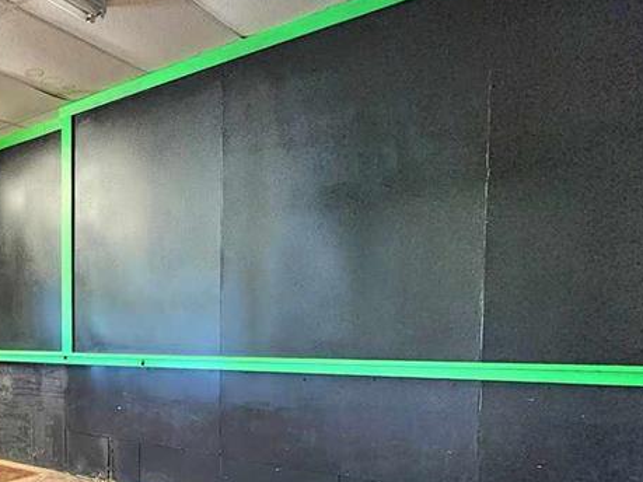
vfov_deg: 46.6
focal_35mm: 29
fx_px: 539
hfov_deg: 50.1
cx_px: 1
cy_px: 359
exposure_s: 1/30
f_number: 2.2
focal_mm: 2.2
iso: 640
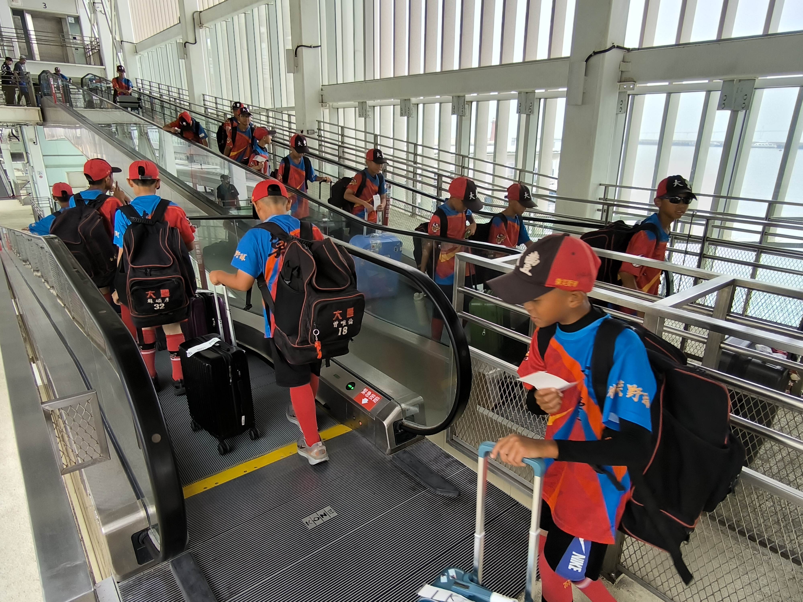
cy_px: 301
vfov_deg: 58.9
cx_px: 402
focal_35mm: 23
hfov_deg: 73.9
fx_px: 534
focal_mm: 1.91
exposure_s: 1/120
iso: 80
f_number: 2.2
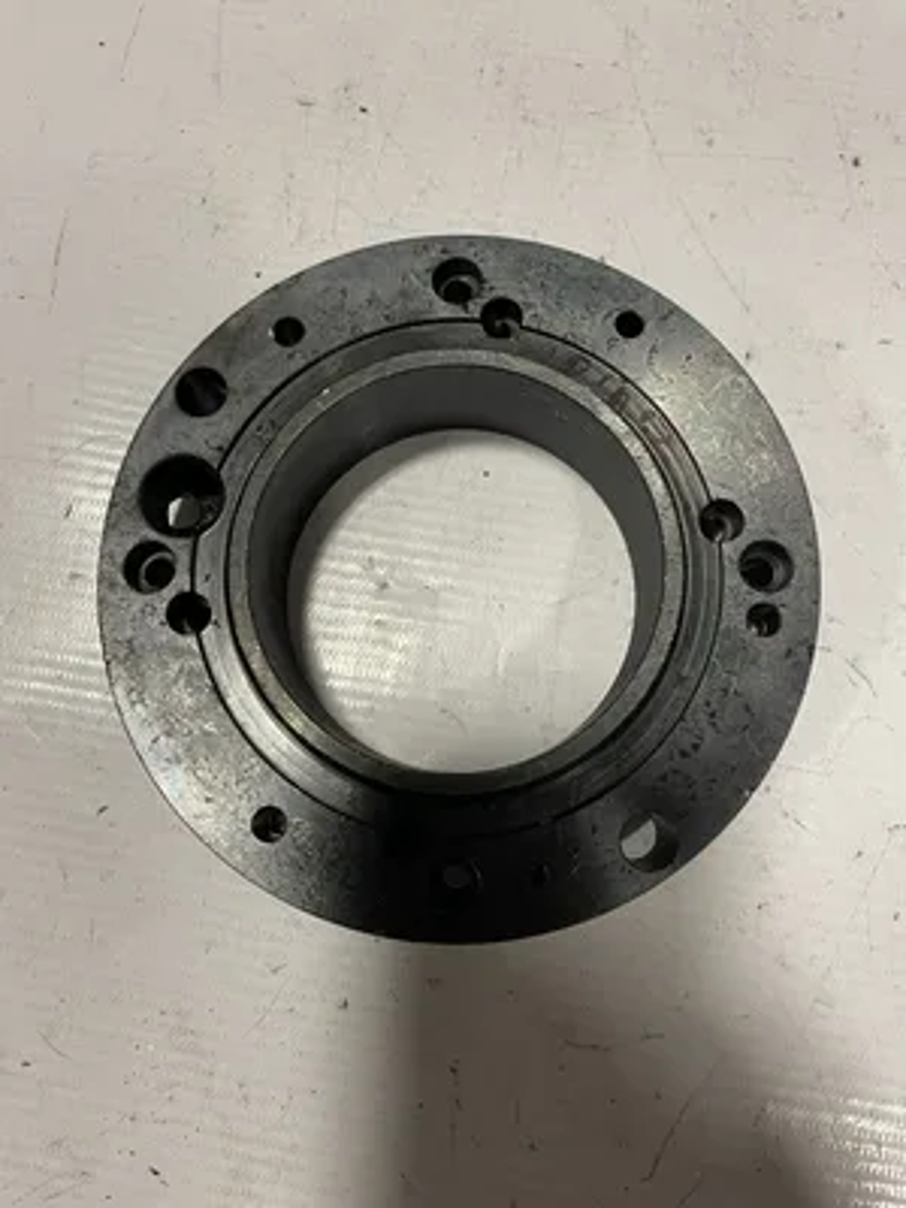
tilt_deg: -81.6
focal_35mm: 26
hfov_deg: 53.1
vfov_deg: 67.3
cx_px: 453
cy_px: 604
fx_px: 907
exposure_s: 1/60
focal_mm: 4.2
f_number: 1.6
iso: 160
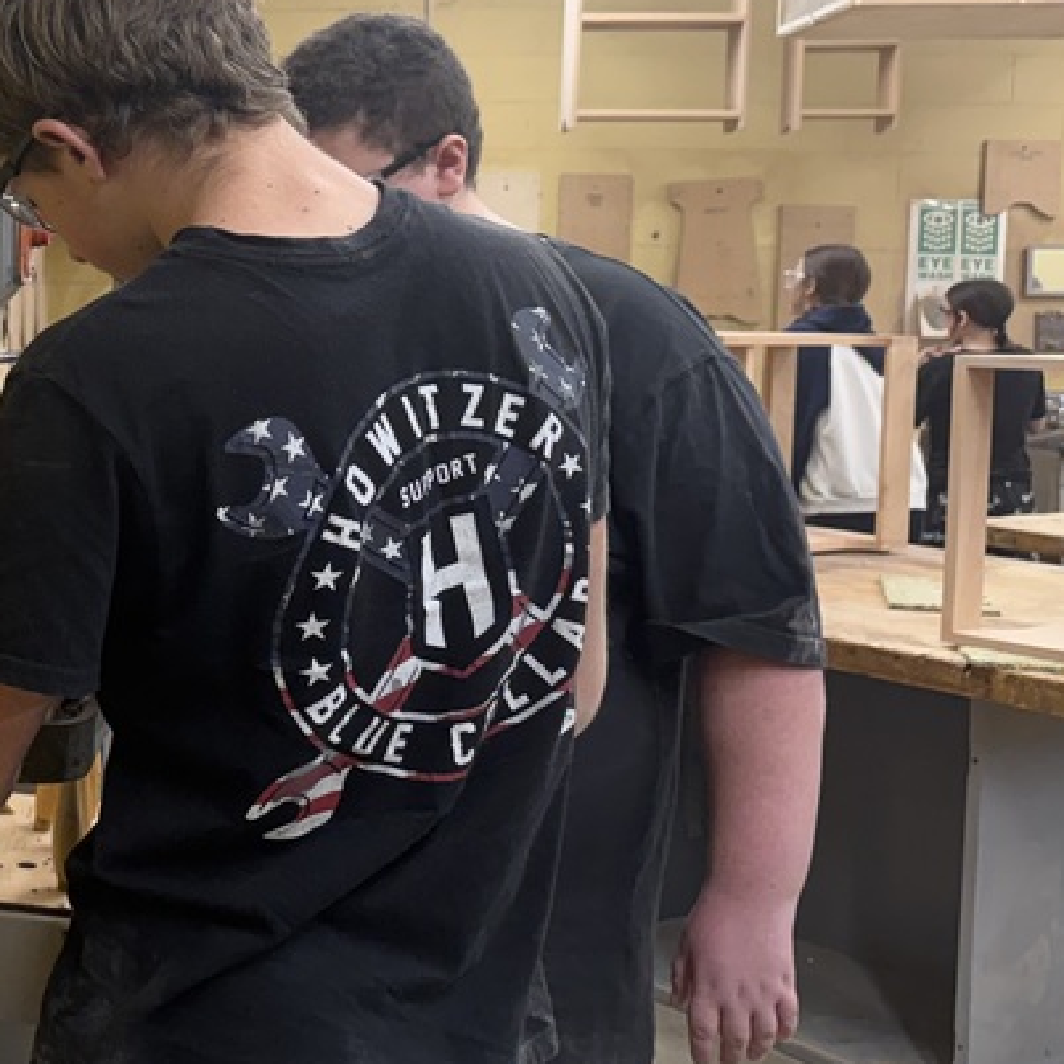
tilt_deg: -3.6
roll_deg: -3.2
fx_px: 1878
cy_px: 384
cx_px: -169
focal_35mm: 54
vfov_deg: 31.5
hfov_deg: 28.1
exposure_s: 1/120
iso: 200
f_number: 1.78
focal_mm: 6.76
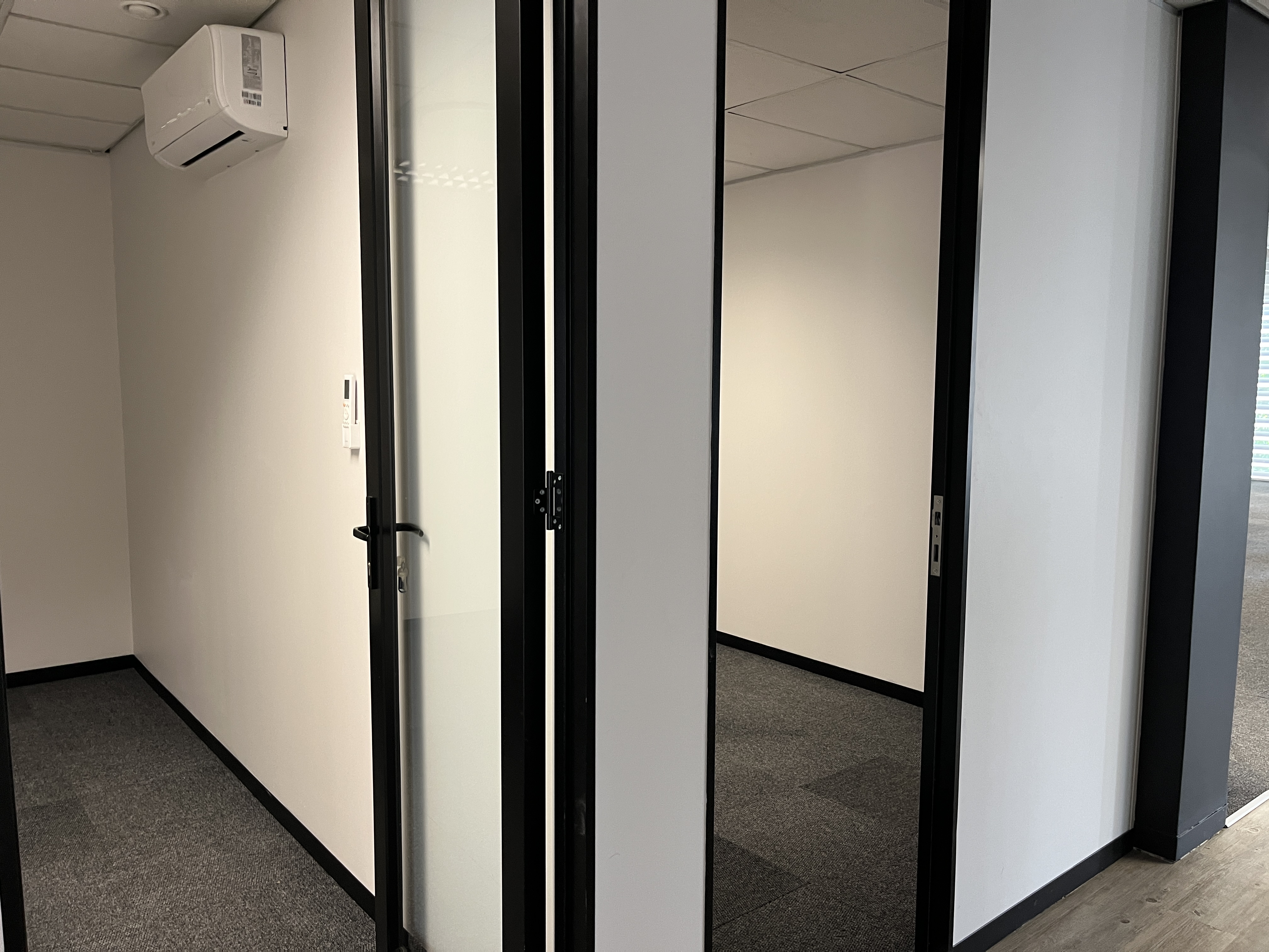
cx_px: 634
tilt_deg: -7.4
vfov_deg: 53.1
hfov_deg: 67.3
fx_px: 953
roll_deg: -0.7
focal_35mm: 26
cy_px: 476
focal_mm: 5.1
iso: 160
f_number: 1.6
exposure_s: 1/50
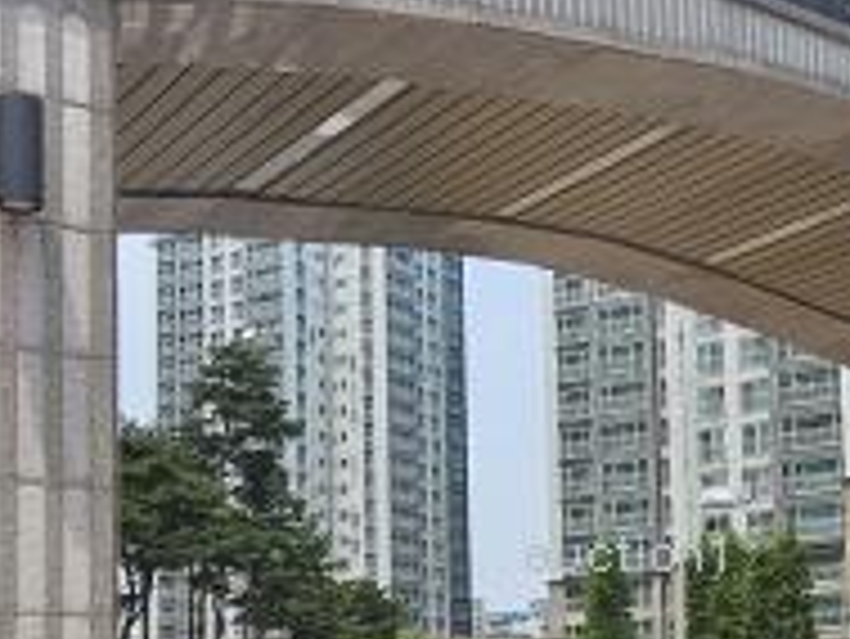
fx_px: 1351
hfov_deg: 34.3
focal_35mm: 55
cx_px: 625
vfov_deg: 25.7
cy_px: 585
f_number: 2.2
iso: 50
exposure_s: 1/2497
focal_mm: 2.2
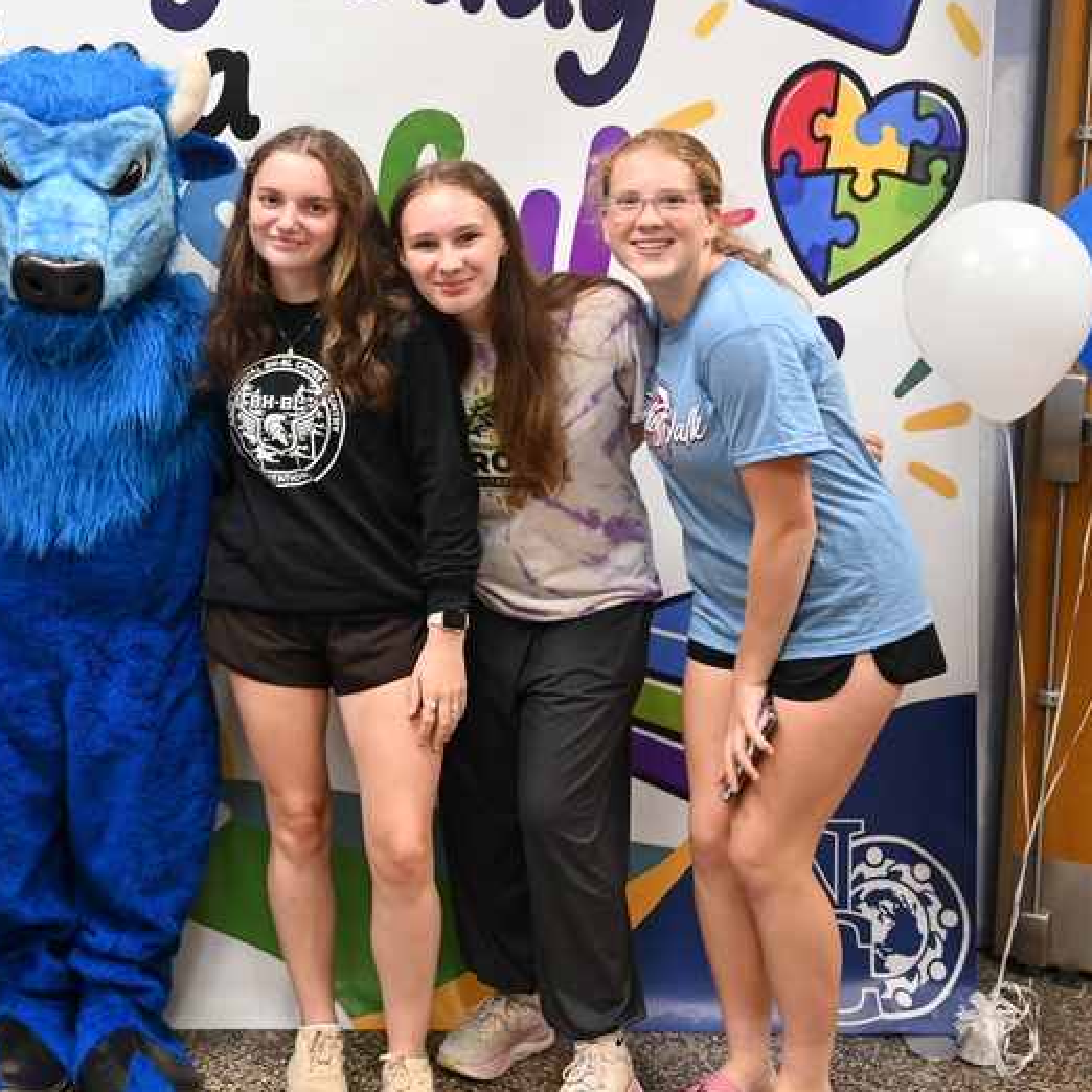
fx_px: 1963
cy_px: 472
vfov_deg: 31.0
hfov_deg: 29.4
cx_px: 42
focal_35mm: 55
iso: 3200
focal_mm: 33
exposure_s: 1/125
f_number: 4
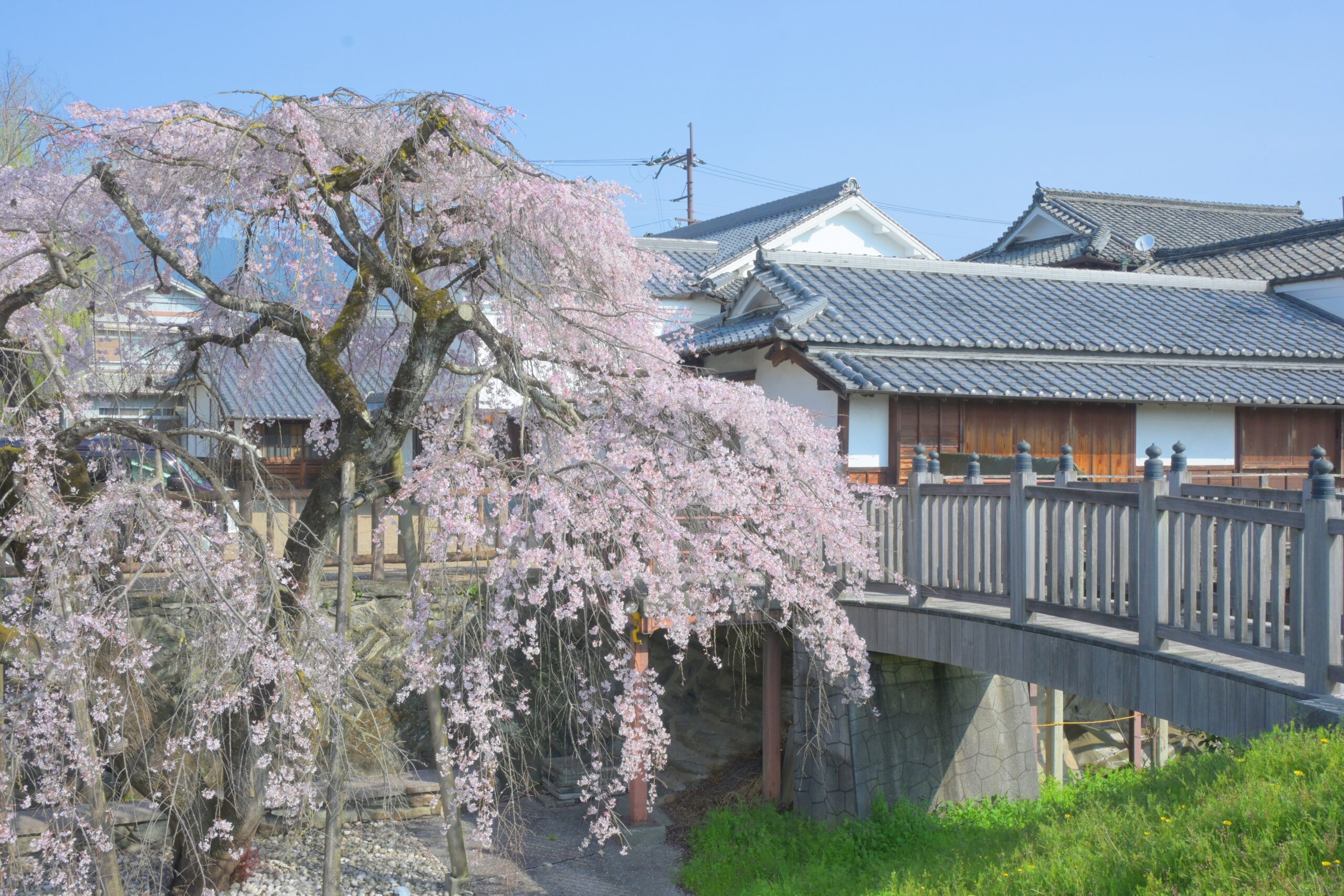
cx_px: 672
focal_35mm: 34
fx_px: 1288
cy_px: 448
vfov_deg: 38.4
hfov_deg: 55.1
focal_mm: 23
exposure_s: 1/250
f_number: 11
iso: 200
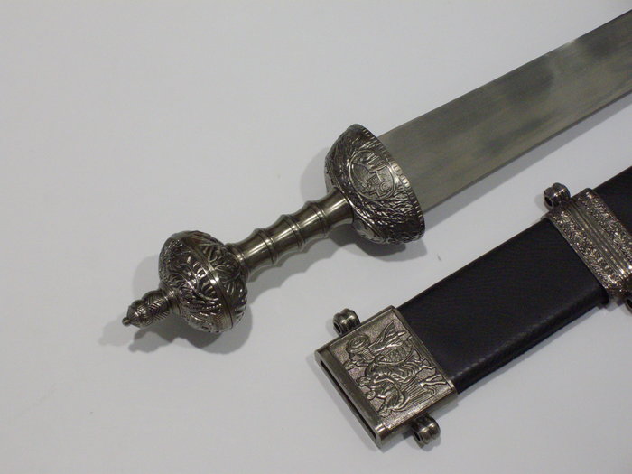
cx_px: 316
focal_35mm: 108
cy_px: 237
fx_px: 1972
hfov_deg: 18.2
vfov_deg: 13.7
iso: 320
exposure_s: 1/50
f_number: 4.8
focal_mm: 18
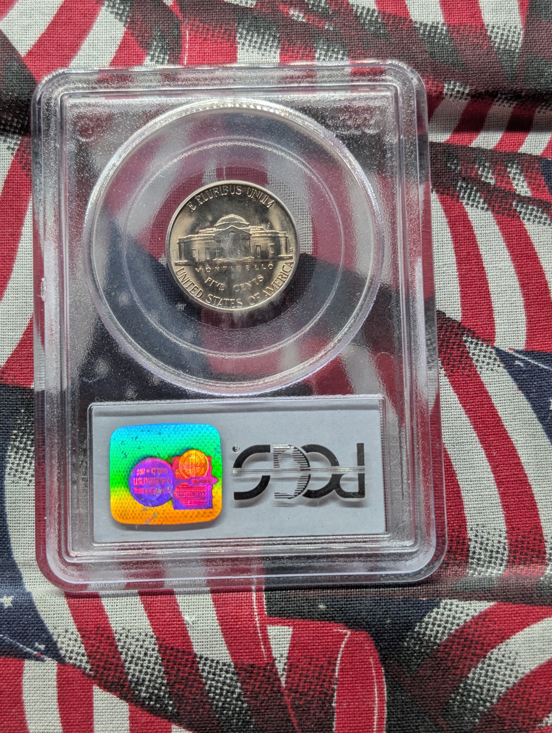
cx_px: 276
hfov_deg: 29.7
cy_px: 366
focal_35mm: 49
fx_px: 1039
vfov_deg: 38.9
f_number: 1.68
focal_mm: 6.9
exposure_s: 1/113
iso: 41
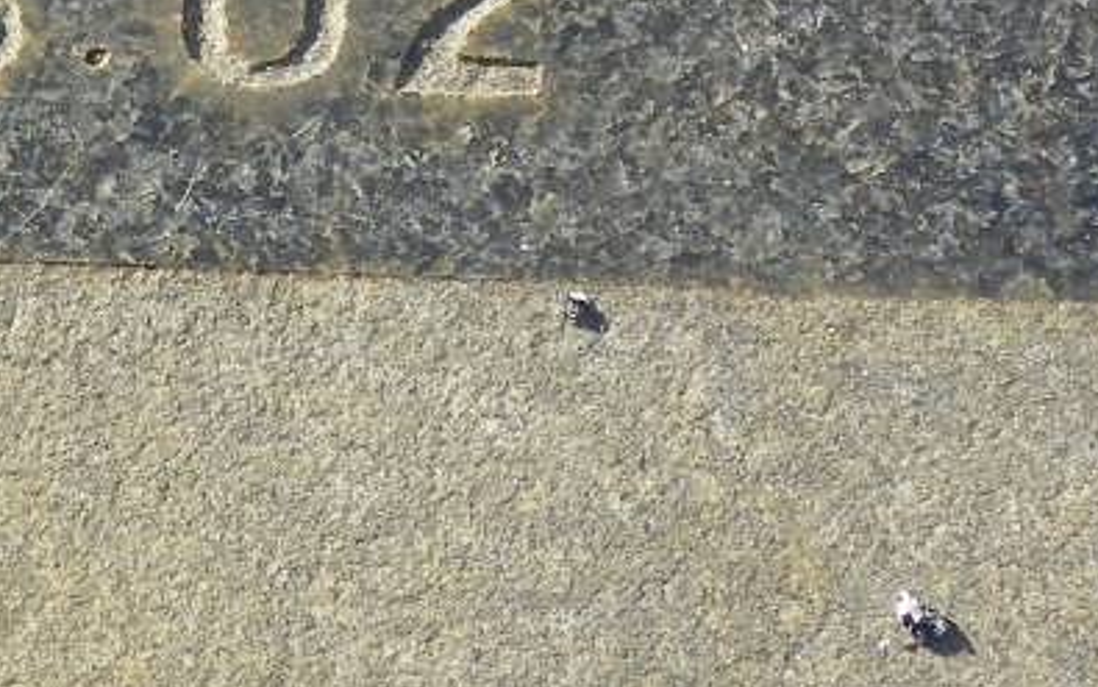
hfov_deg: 9.4
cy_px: -317
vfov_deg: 5.9
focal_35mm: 219
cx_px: -222
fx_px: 6554
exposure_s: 1/200
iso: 64
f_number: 4
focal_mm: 12.1
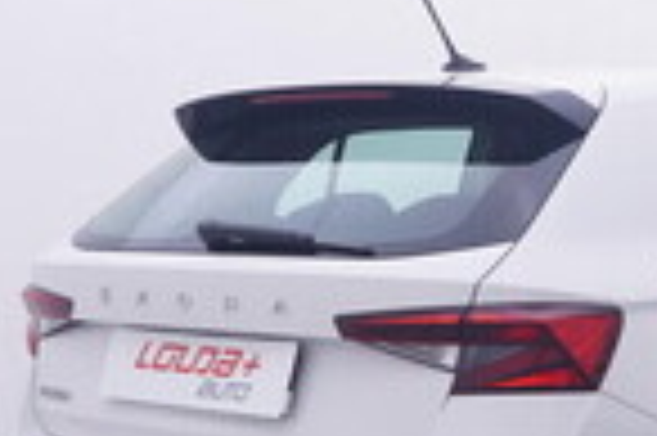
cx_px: 758
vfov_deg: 16.0
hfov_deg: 22.4
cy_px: 249
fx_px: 1547
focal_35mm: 85
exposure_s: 1/80
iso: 200
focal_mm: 15
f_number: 5
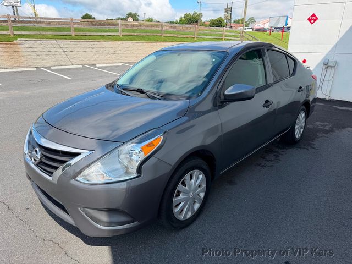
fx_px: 244
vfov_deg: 56.8
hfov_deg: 71.6
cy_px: 132
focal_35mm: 24
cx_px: 176
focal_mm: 6.76
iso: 80
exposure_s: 1/2525
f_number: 1.78
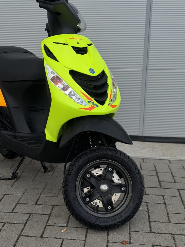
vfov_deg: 39.7
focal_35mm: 48
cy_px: 124
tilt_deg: -13.8
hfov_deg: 30.3
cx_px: 92
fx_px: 342
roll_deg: -0.4
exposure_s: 1/2494
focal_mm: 6.76
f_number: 1.78
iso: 80
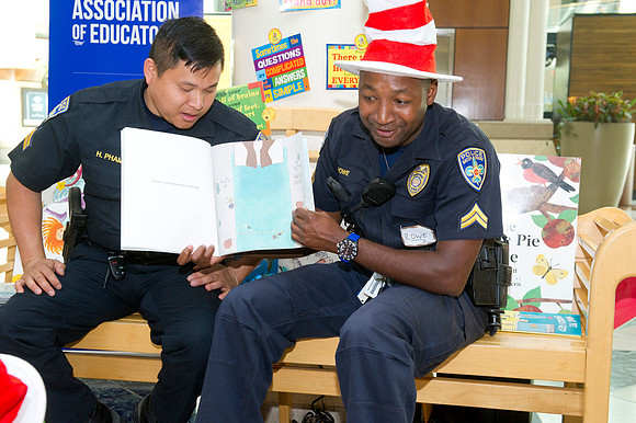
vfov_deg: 26.0
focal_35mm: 52
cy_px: 212
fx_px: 918
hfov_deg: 38.2
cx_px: 318
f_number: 6.3
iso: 1250
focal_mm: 52
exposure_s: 1/250
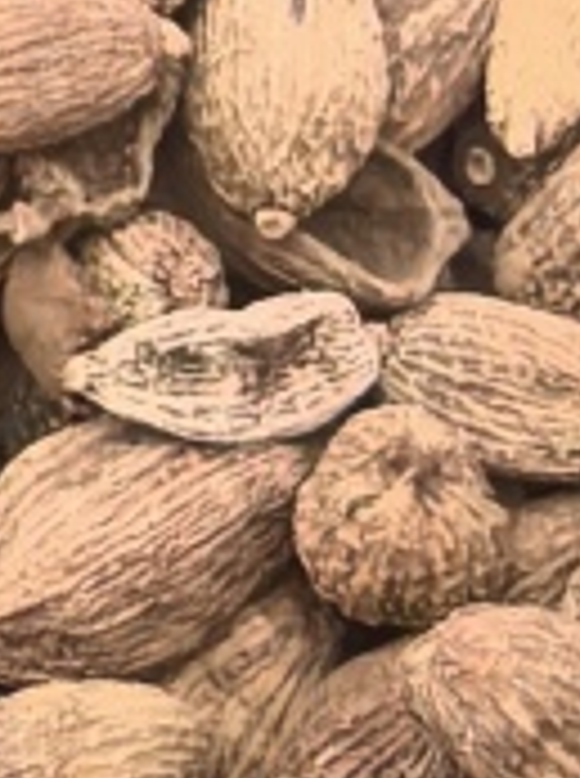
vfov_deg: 11.8
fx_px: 3745
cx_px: -679
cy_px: 627
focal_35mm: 167
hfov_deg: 8.3
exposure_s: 1/100
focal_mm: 1.76
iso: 400
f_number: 2.2
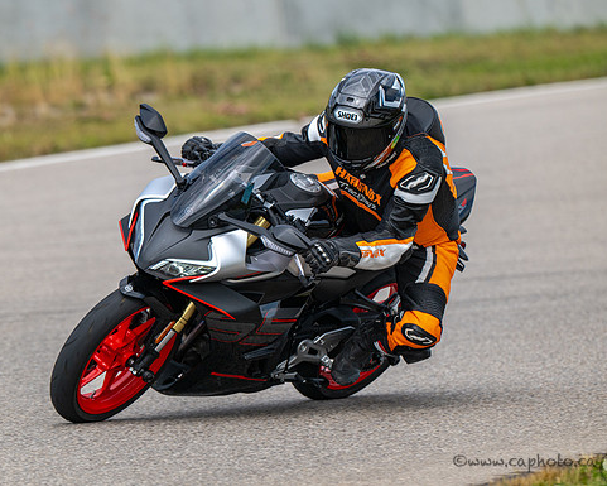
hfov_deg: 4.3
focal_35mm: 453
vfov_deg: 3.4
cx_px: 280
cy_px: 243
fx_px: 8140
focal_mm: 400
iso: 360
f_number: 6
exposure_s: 1/1250
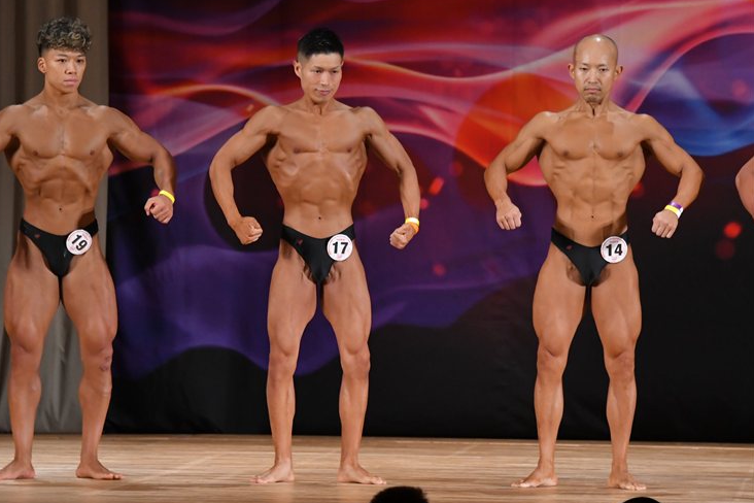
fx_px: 5319
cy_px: 257
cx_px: 357
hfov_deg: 8.1
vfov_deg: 5.4
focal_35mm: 254
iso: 3200
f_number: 5.6
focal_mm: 160
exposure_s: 1/400
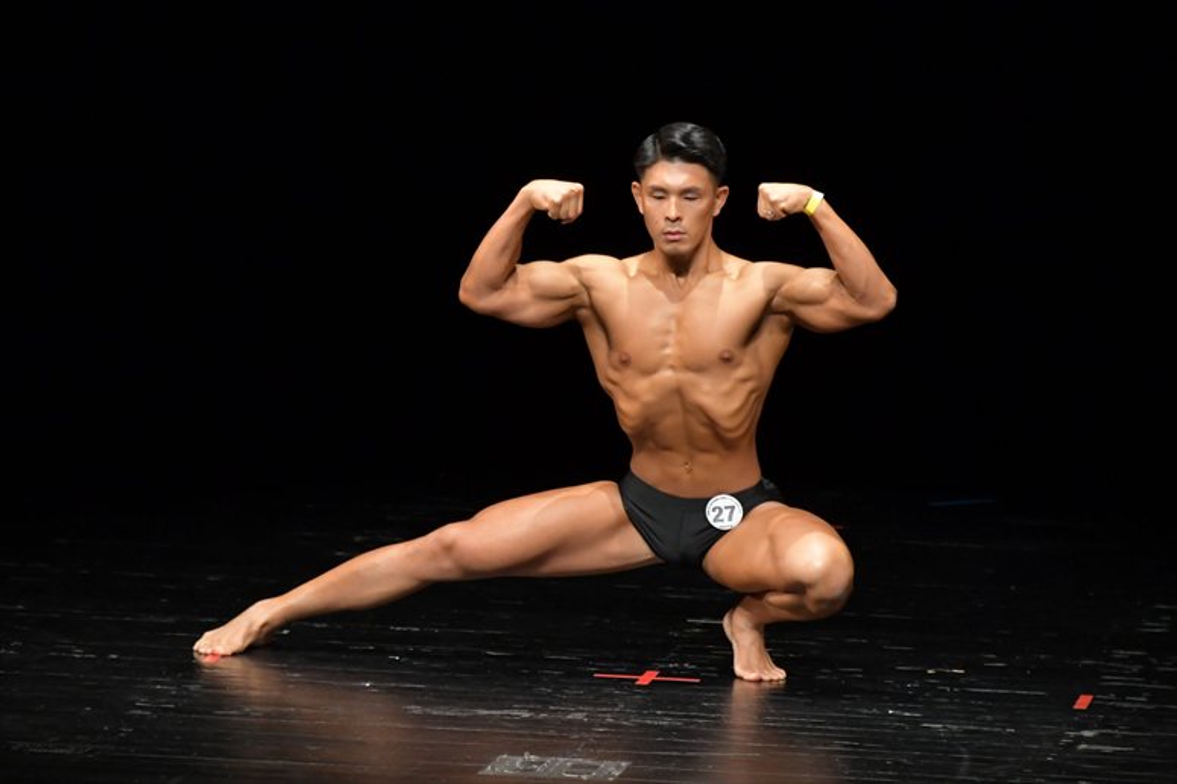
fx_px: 12255
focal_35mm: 375
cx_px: 588
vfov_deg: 3.7
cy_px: 392
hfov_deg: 5.5
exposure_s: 1/400
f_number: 5.6
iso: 4000
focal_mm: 250
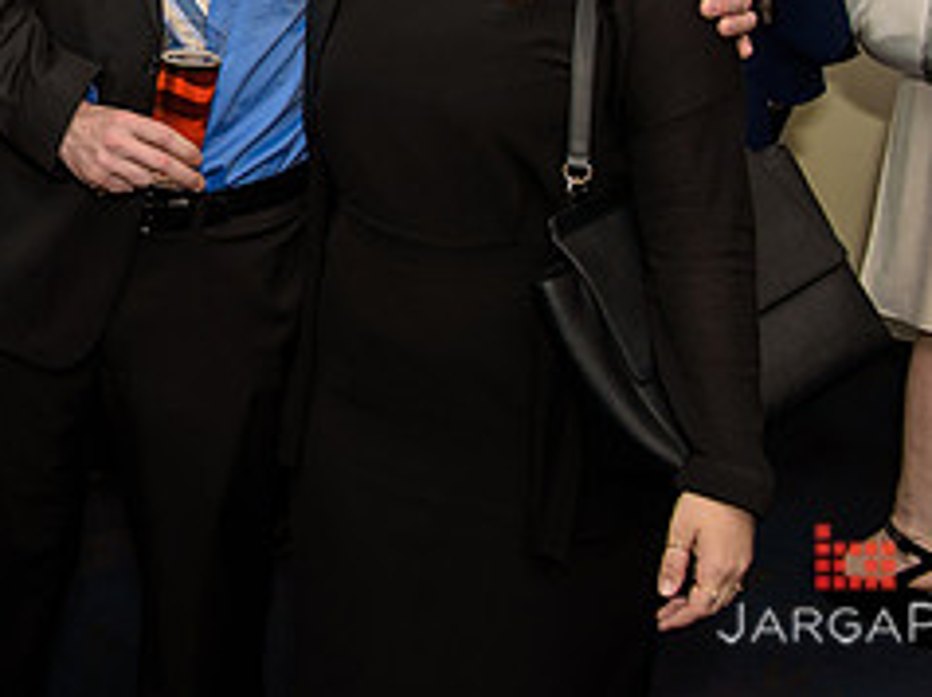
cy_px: -29
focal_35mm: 61
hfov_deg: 29.2
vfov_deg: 22.9
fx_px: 1641
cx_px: -43
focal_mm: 26
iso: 320
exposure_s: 1/125
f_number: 3.2
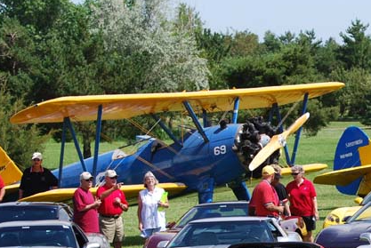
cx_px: 374
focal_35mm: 258
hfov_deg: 7.9
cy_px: 252
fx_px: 2662
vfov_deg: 5.3
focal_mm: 70
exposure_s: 1/500
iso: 125
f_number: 5.6
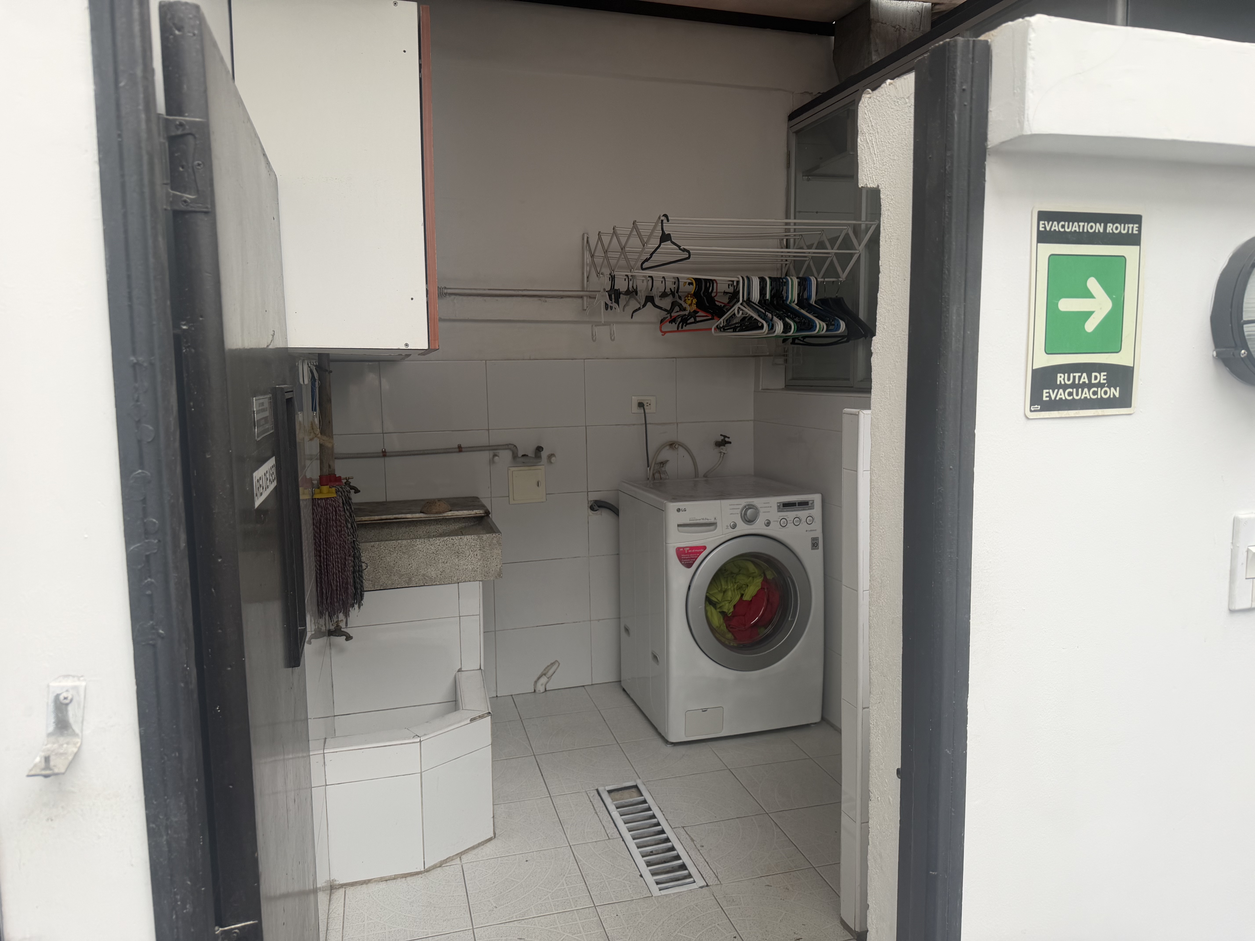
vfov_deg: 56.8
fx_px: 870
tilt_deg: -6.8
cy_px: 470
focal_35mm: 24
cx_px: 628
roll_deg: +0.9
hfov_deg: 71.6
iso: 64
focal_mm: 6.76
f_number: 1.78
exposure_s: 1/121
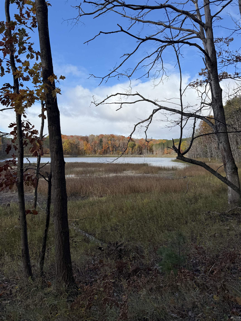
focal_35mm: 24
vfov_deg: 71.6
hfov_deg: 56.8
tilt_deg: -0.4
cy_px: 160
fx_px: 223
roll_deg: -0.8
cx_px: 120
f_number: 1.78
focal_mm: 6.76
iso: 80
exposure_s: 1/3145
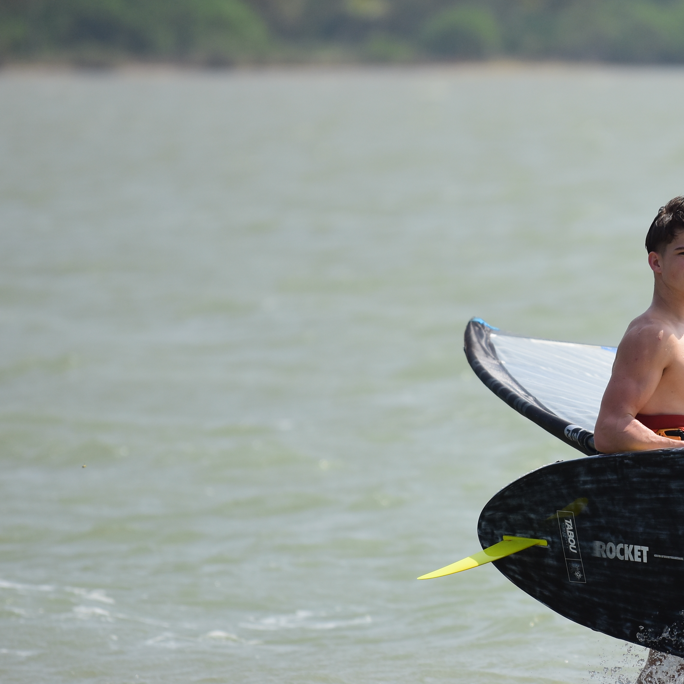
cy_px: 422
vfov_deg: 3.0
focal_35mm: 578
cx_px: 766
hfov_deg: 3.0
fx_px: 12921
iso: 200
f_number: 2.8
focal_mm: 200
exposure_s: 1/5000
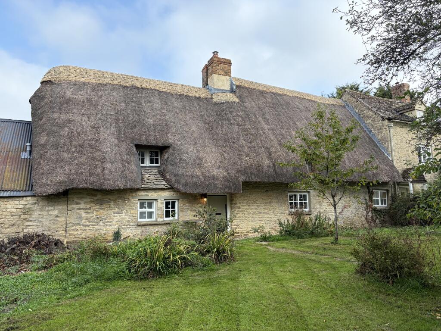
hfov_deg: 67.3
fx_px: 331
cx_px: 220
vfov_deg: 53.1
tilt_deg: +9.0
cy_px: 166
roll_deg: +1.3
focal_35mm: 26
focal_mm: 5.96
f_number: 1.6
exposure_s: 1/1064
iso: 50
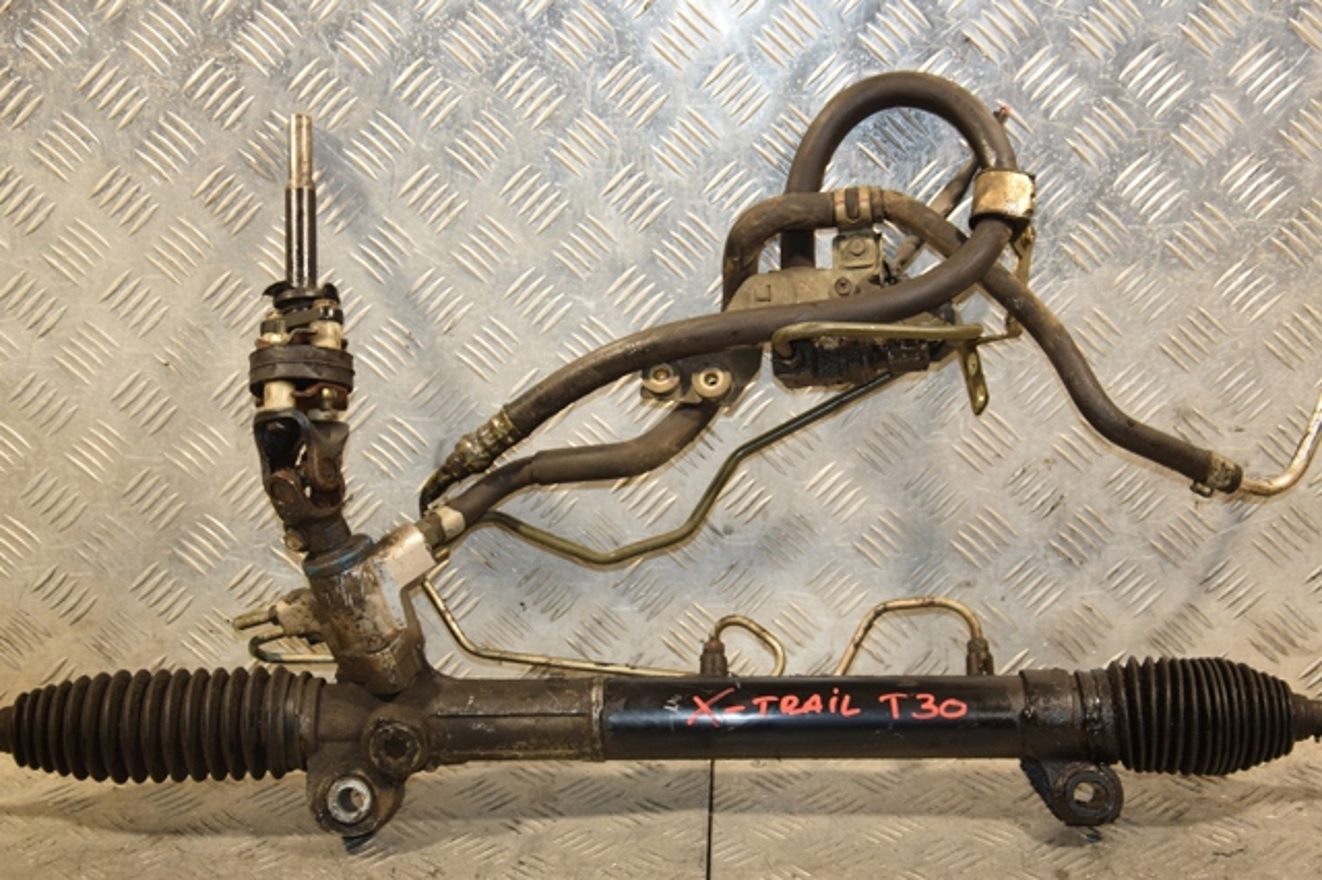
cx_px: 661
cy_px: 440
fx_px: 2312
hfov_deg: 31.9
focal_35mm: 63
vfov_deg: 21.5
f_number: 4.8
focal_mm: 42
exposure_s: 1/125
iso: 800
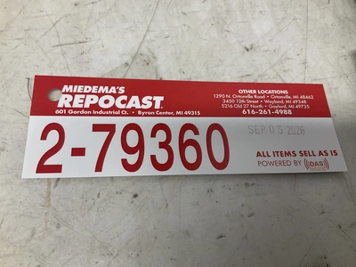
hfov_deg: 61.7
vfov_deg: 48.2
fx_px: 298
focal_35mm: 29
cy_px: 134
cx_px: 178
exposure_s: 1/120
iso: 40
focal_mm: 3
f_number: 1.8
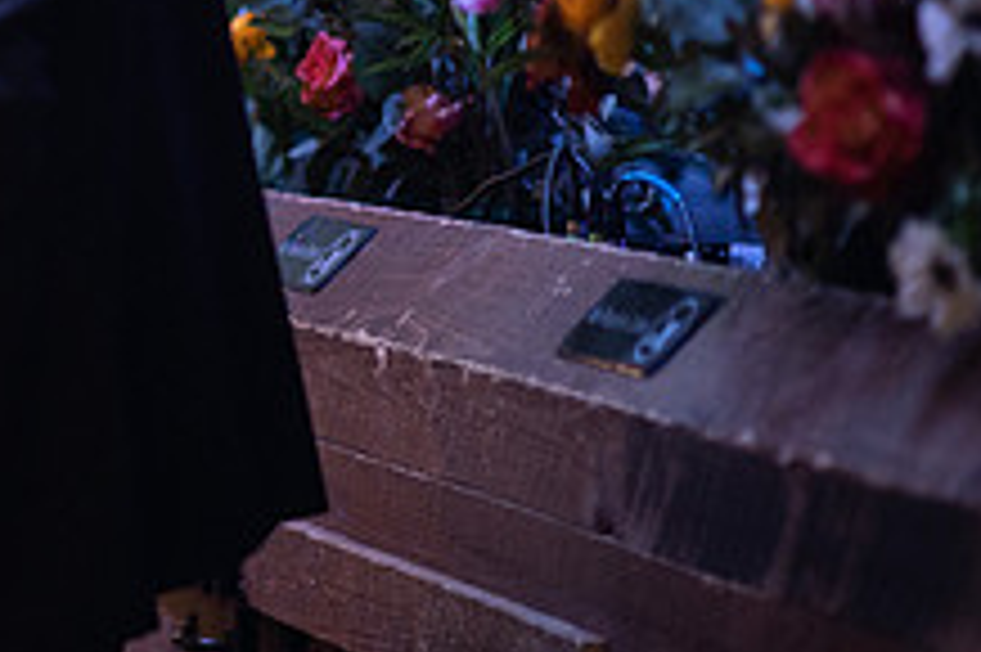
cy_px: -135
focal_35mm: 226
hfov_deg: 9.0
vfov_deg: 6.0
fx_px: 6154
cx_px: -292
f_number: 1.6
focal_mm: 85
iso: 2000
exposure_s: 1/200
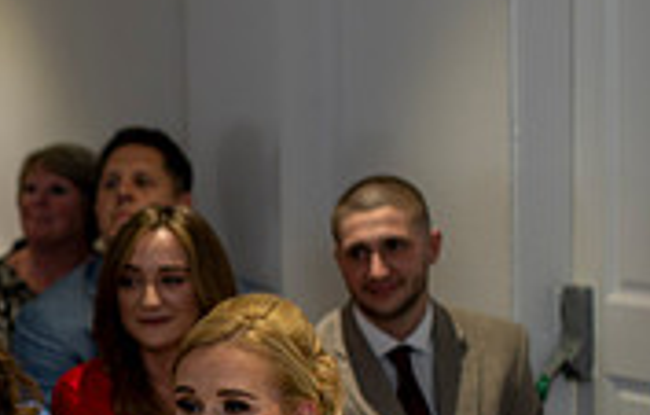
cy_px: 498
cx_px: -210
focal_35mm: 132
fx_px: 2353
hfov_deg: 15.0
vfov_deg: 9.9
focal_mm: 35
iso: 200
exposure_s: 1/100
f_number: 2.5
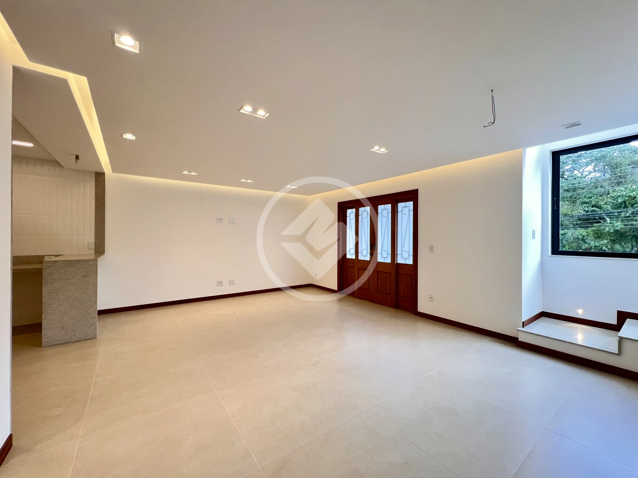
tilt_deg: -0.1
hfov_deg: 106.2
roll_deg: -0.6
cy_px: 239
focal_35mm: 13
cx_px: 319
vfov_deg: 89.9
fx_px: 240
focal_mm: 1.57
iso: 160
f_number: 1.8
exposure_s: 1/120
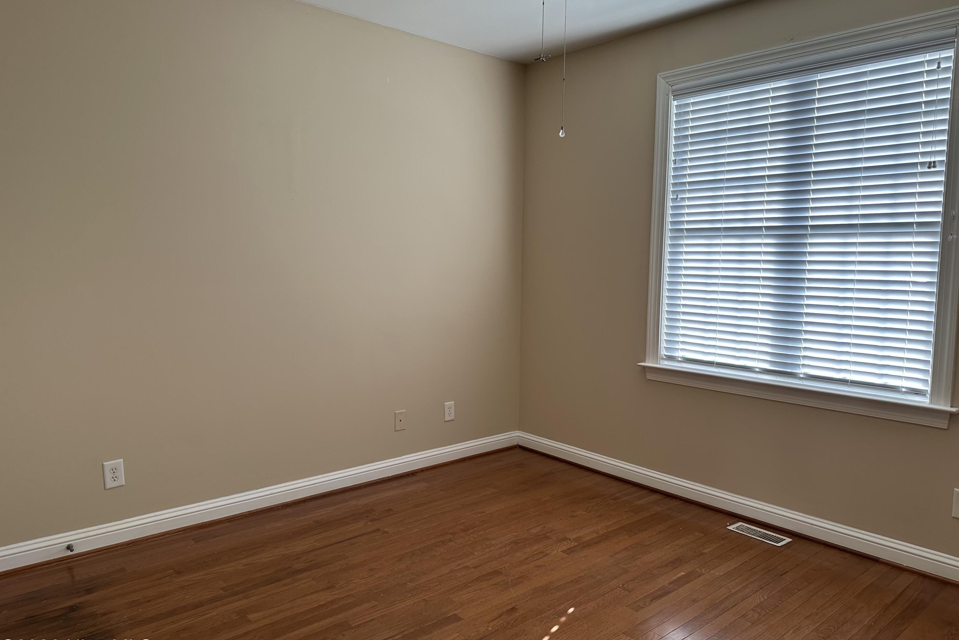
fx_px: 666
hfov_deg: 71.5
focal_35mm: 25
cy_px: 320
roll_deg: -1.1
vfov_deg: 51.3
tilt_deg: -5.5
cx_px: 479
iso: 80
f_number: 1.78
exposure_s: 1/171
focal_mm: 6.86
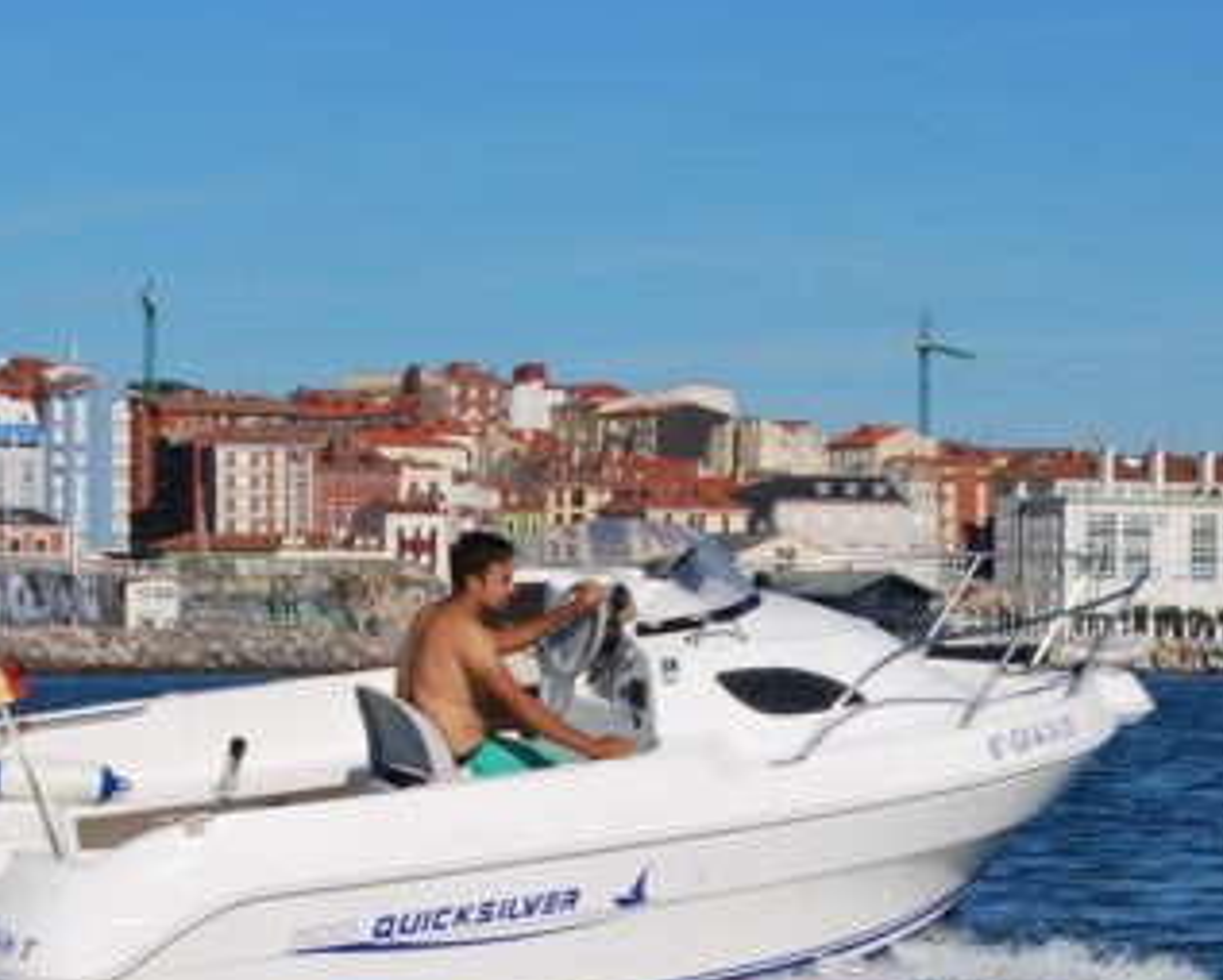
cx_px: 698
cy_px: 949
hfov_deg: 13.3
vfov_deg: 10.6
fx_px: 5252
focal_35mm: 145
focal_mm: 34
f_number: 10
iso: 100
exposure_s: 1/320
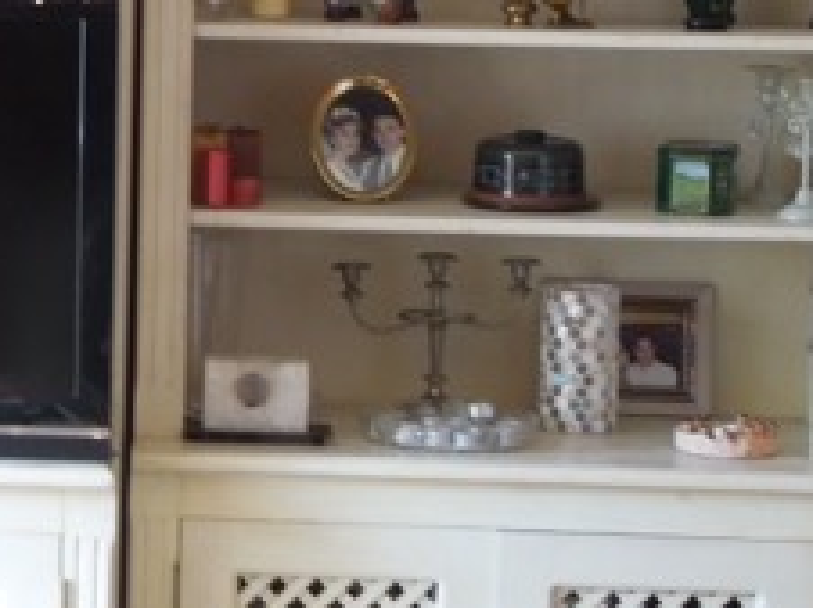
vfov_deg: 9.9
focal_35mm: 149
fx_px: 3496
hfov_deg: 12.9
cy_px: 52
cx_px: -201
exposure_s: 1/13
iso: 400
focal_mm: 8.7
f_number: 4
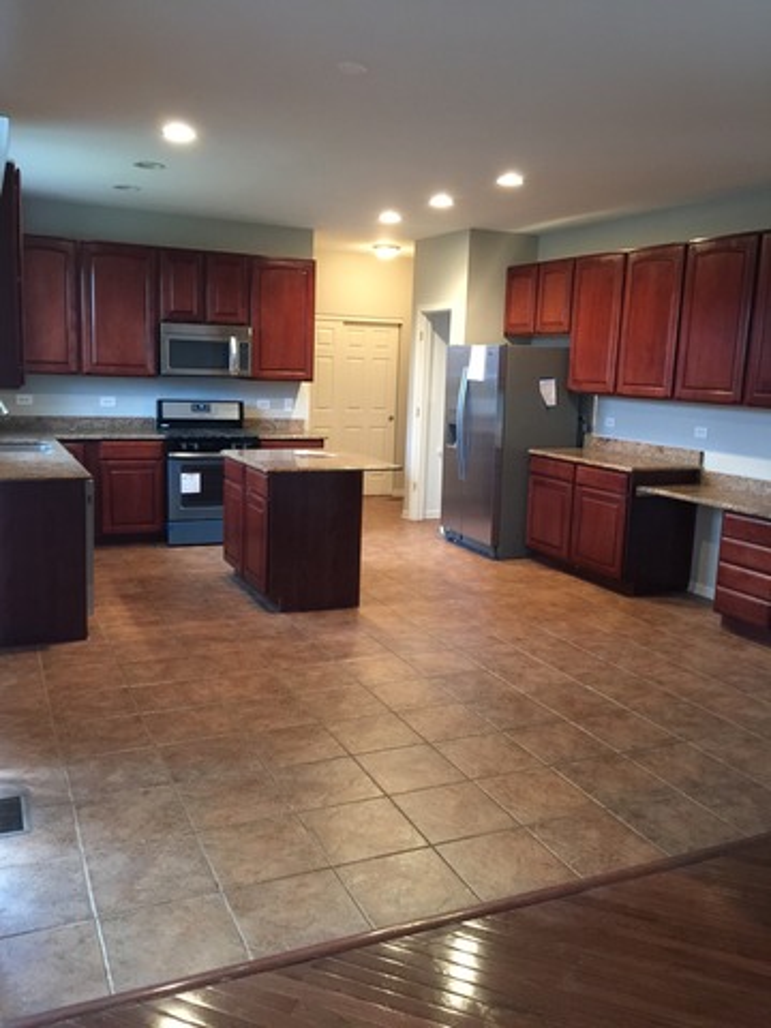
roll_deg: -1.6
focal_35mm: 29
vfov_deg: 61.7
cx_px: 386
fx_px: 861
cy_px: 514
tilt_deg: -8.6
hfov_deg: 48.2
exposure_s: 1/8
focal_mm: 4.15
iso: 125
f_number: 2.2
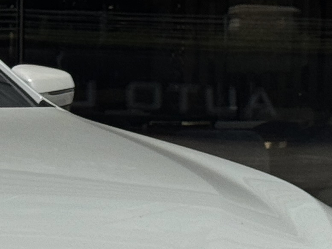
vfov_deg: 6.0
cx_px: -239
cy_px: 250
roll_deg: -0.1
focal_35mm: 249
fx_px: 2389
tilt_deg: -4.5
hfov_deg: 7.7
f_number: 1.78
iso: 64
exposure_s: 1/15385
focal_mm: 6.76
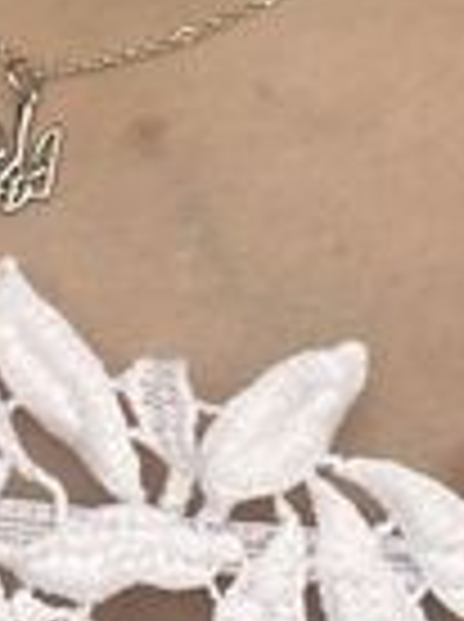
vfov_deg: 16.1
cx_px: 41
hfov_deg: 12.0
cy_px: 216
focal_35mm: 122
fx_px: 2187
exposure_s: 1/116
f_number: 2.2
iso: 50
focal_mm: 2.71
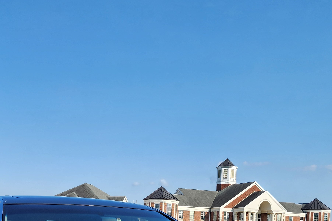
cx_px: 150
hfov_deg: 37.5
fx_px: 489
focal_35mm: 53
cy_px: 254
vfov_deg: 23.6
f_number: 1.8
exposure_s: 1/934
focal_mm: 6.4
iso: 12
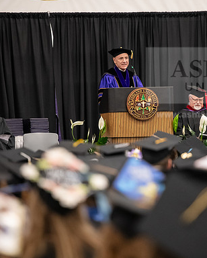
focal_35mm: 262
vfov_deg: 7.4
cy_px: 129
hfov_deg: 5.9
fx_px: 2003
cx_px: 126
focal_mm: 185
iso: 4000
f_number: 3.2
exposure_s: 1/200
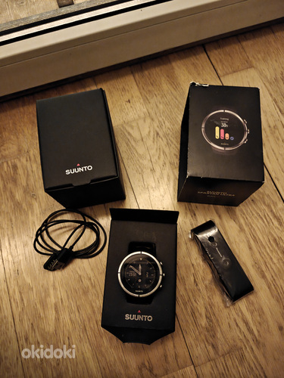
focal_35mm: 23
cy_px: 189
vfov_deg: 73.9
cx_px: 142
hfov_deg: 58.9
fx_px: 252
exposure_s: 1/8
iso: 6400
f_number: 1.6
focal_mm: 6.06
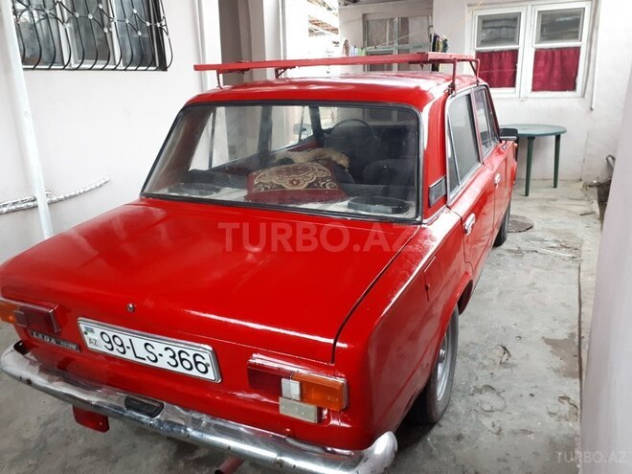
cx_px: 316
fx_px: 493
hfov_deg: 65.3
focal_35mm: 27
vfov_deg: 51.4
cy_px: 237
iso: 160
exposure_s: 1/25
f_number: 1.9
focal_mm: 3.6
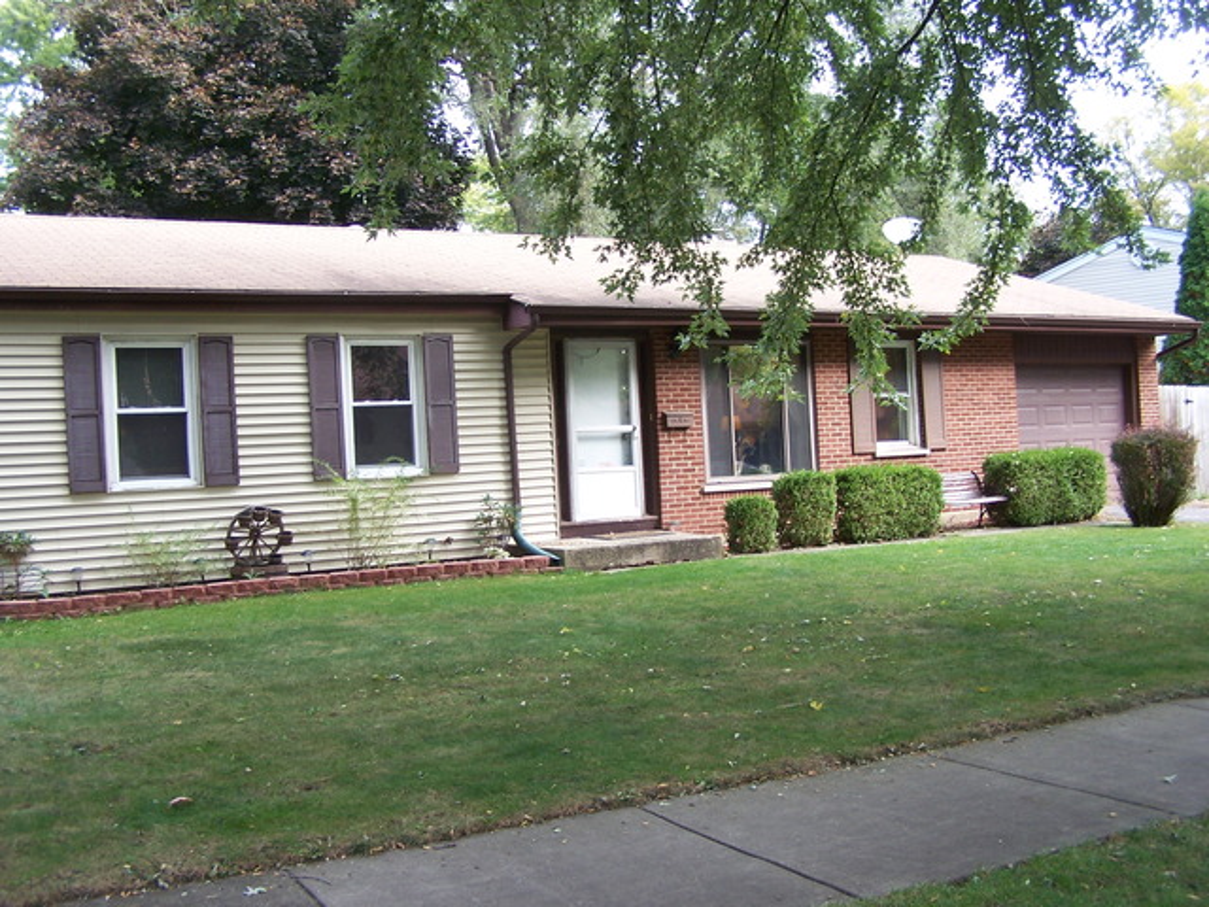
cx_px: 604
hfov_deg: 49.0
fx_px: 1327
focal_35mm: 38
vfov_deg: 37.7
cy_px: 454
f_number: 2.8
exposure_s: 1/80
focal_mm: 6.3
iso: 80
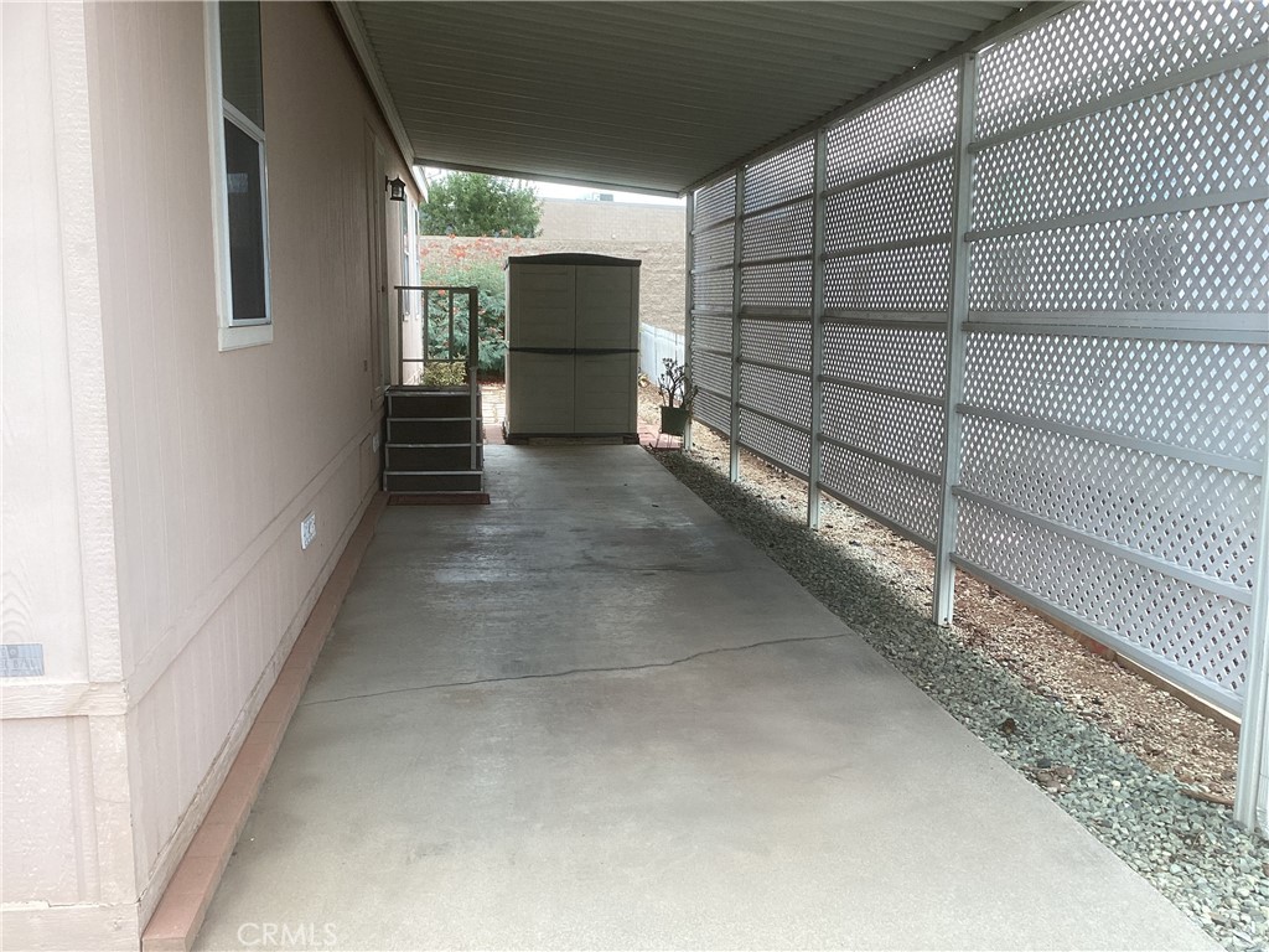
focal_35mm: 31
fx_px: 1136
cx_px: 634
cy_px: 476
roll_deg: -1.3
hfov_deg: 58.4
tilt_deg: -7.6
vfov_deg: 45.4
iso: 25
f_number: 2.4
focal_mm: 3.3
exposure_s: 1/202
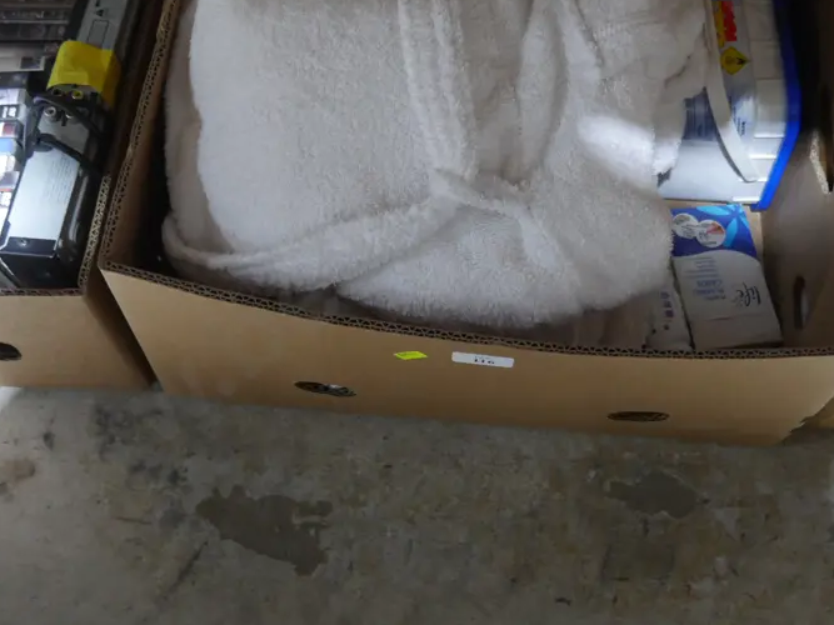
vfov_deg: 32.9
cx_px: 506
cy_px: 151
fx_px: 1036
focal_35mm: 43
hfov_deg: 43.6
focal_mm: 14
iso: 1600
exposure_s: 1/60
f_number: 3.5
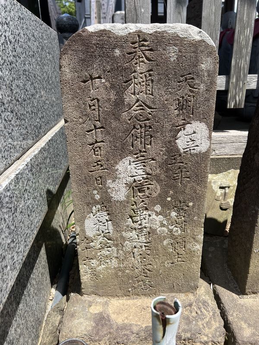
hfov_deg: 53.1
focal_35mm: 26
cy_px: 172
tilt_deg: -19.8
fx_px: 259
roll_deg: +2.4
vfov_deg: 67.3
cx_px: 130
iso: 50
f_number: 1.5
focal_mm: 5.7
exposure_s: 1/2299
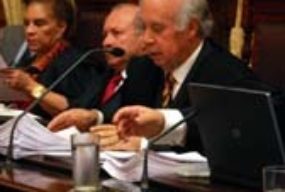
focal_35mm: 164
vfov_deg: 8.4
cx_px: 146
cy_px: 117
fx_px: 1302
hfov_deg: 12.5
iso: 800
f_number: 5.3
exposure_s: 1/50
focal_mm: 46
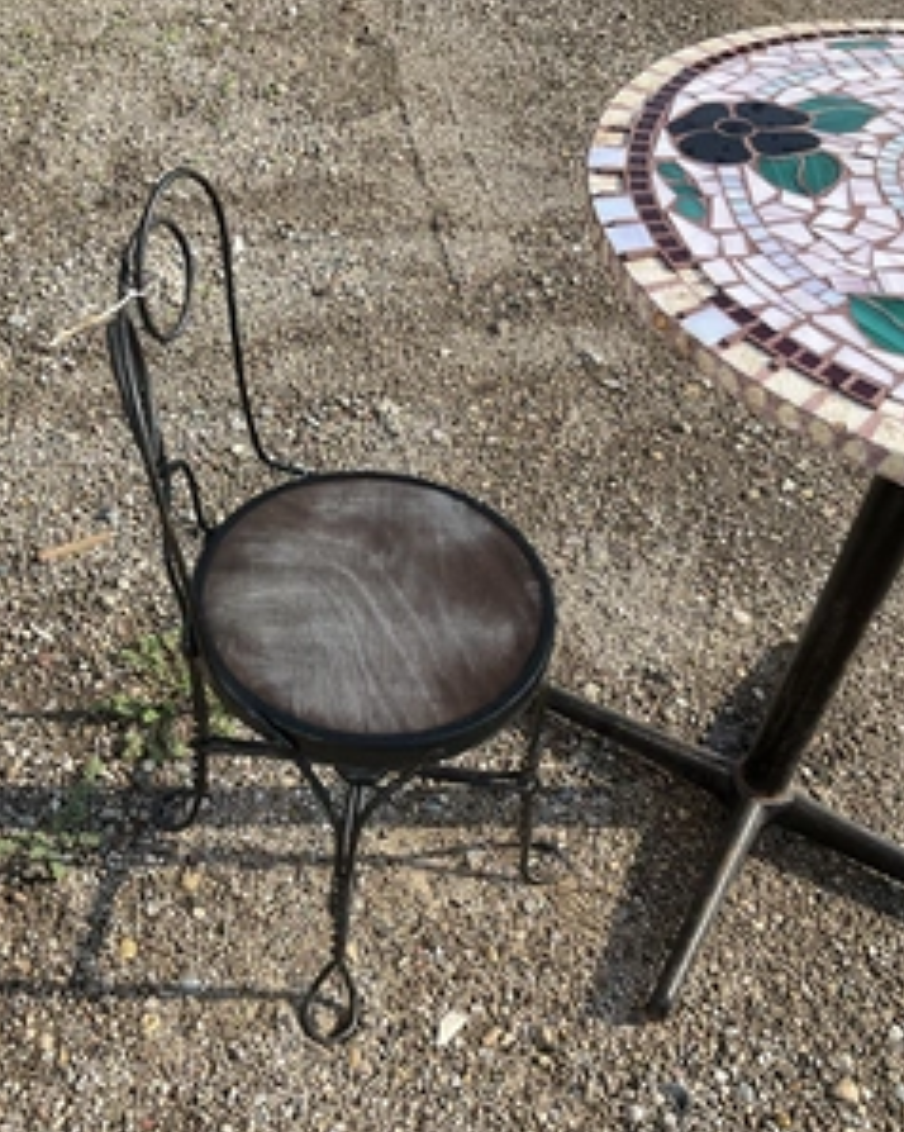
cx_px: 357
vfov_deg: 48.0
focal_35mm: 38
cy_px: 566
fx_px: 1272
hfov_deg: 38.9
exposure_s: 1/1076
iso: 25
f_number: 1.8
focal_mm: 3
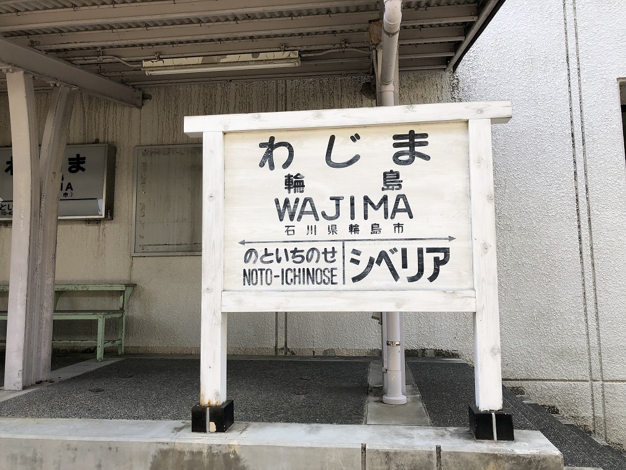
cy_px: 235
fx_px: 506
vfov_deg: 49.7
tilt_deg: +5.4
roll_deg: -0.1
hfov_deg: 63.4
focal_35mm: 28
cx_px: 313
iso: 20
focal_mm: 3.99
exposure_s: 1/343
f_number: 1.8
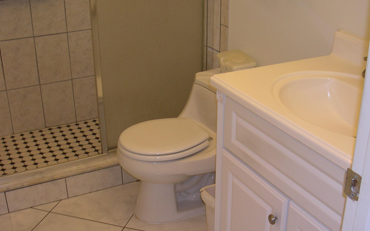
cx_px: 207
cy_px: 130
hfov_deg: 41.8
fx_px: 484
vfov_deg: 26.9
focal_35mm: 48
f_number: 2.8
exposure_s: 1/30
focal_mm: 8
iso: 100
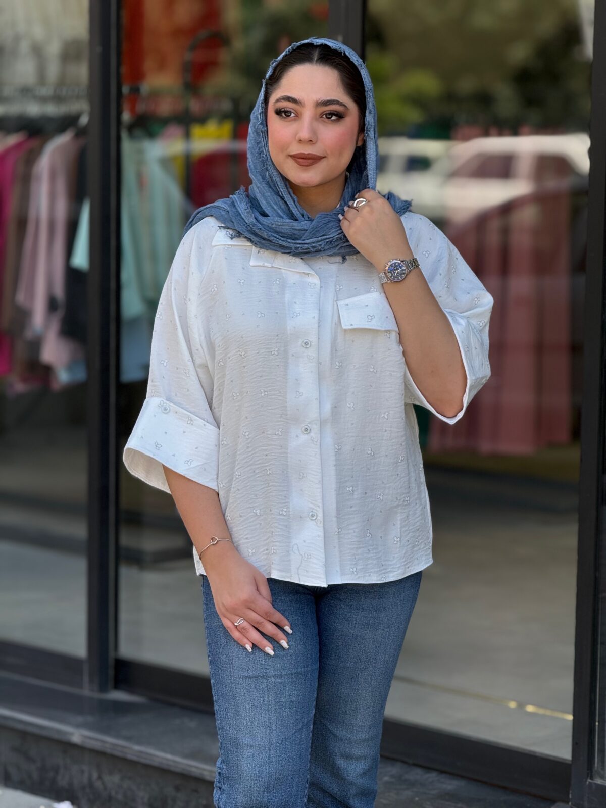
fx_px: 2801
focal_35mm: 120
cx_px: 303
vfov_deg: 16.4
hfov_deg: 12.3
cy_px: 404
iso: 50
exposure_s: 1/277
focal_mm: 15.66
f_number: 2.8
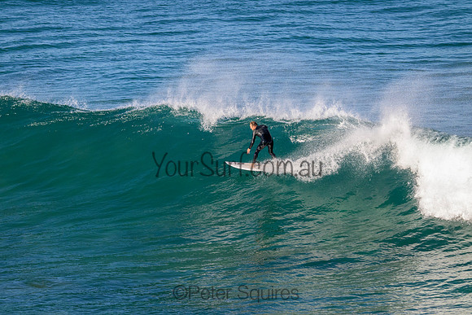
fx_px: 4327
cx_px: 236
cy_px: 158
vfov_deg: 4.2
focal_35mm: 330
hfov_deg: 6.2
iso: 2000
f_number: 11
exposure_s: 1/2000
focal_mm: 330
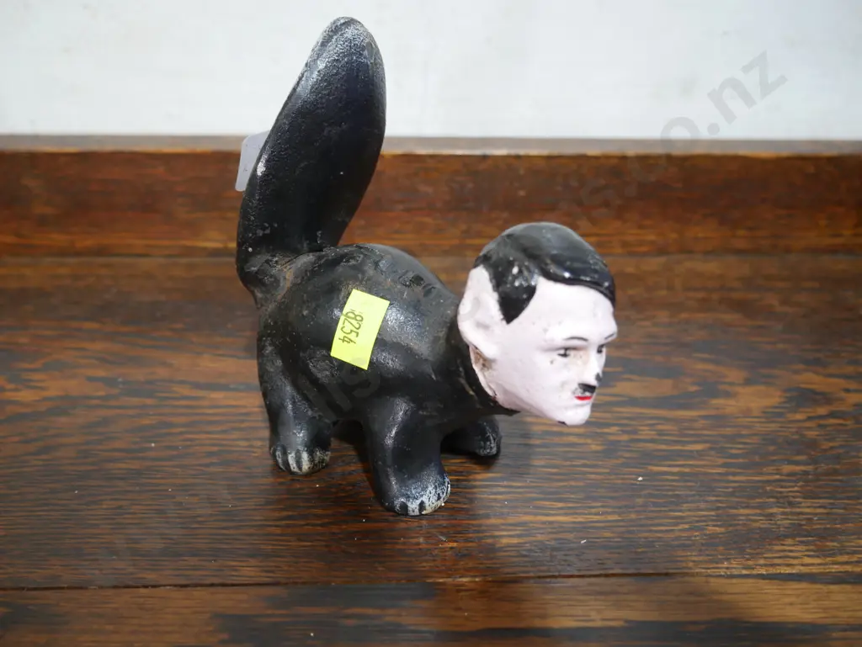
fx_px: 747
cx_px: 431
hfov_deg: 59.9
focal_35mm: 30
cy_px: 324
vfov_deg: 46.8
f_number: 3.6
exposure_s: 1/60
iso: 640
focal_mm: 15
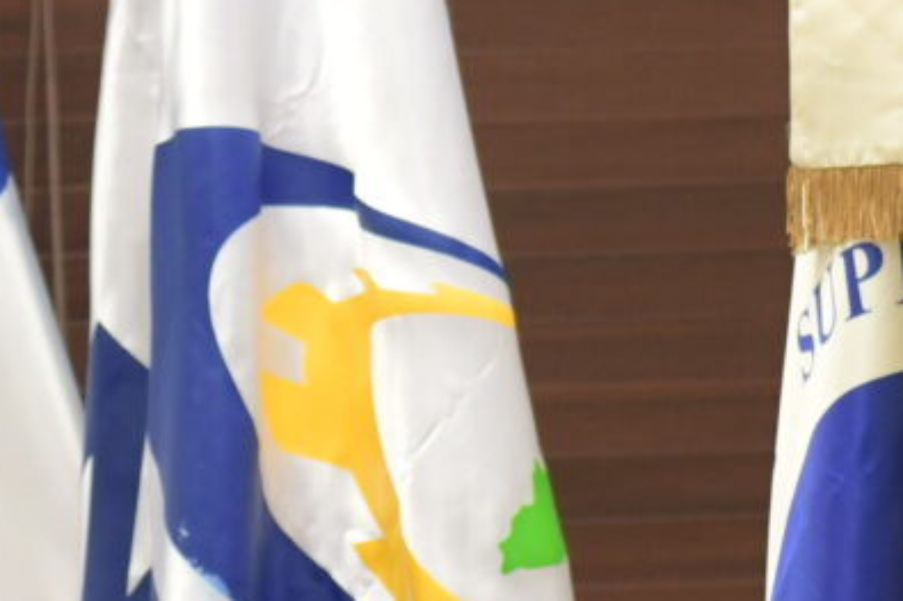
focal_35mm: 454
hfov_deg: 4.5
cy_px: 609
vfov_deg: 3.0
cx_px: 130
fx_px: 11383
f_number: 3.2
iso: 1250
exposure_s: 1/160
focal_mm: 70
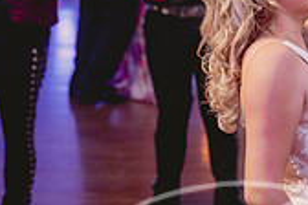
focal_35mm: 168
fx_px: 1437
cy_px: 48
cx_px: 304
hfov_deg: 12.1
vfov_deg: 8.2
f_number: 2.8
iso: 500
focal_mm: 46
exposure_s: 1/50
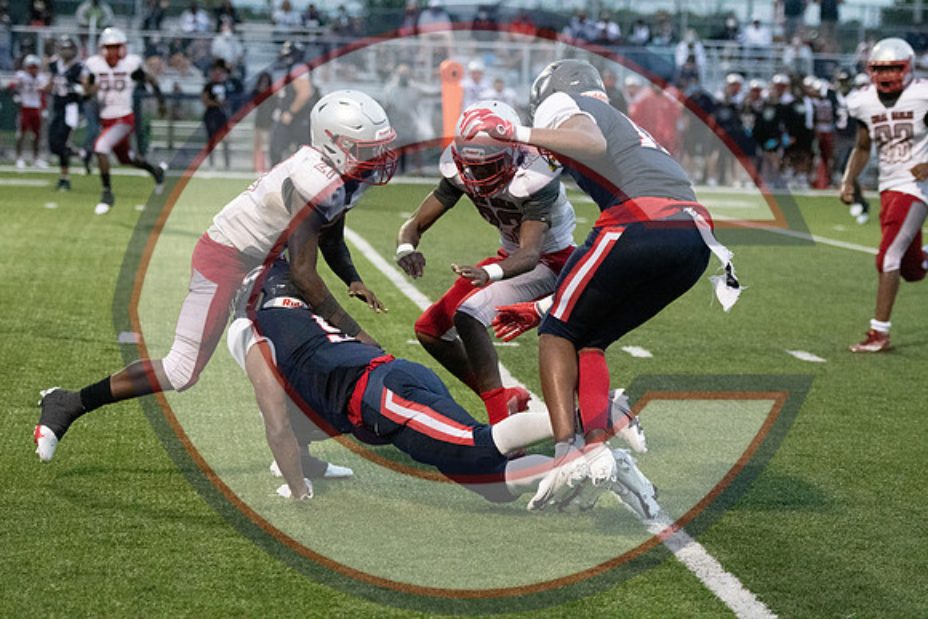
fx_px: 3481
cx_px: 464
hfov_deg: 15.2
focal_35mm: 135
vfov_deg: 10.2
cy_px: 310
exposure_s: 1/2500
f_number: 2.8
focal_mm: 90
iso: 14400
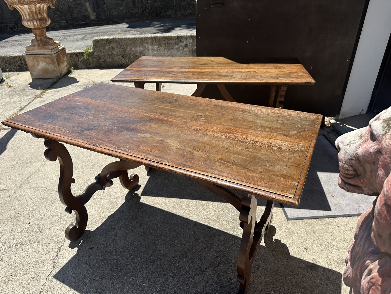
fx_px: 271
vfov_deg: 56.8
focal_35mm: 24
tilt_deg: -30.6
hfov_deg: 71.6
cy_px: 147
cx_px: 196
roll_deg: +2.8
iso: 80
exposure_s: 1/4348
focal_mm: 6.86
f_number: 1.78
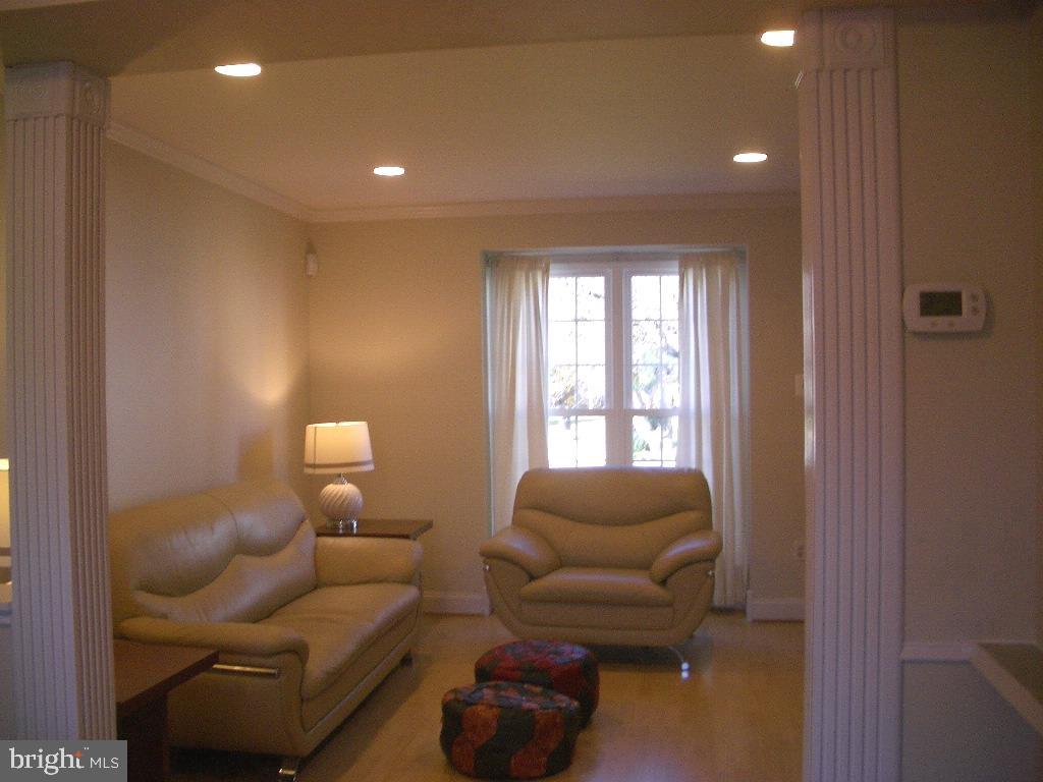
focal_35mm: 35
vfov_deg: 40.7
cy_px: 391
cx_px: 522
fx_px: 1055
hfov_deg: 52.6
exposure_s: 1/80
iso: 100
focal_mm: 5.8
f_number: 2.6
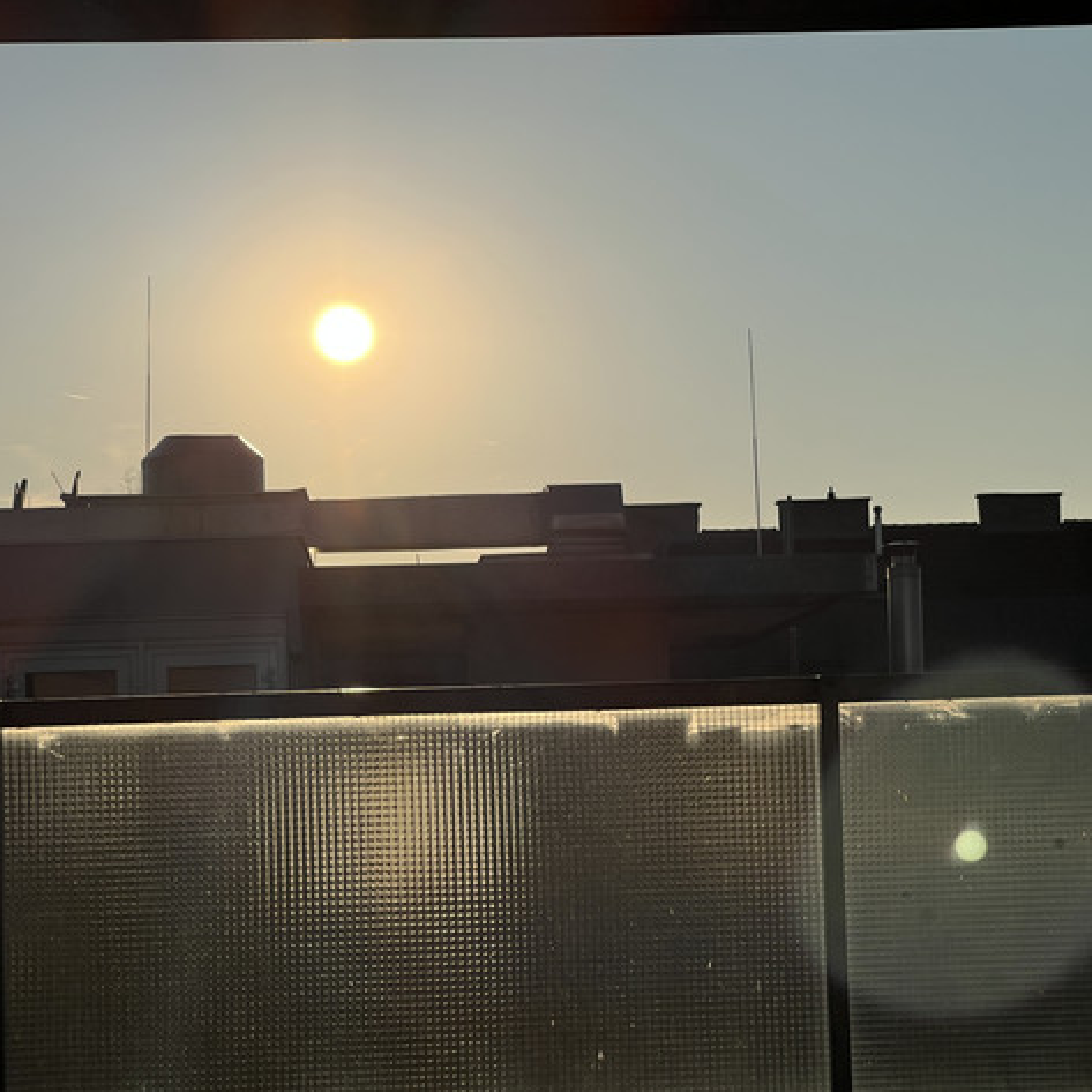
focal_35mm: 92
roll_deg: +1.9
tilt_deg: +3.0
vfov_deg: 18.9
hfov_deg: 18.9
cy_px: 549
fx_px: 3284
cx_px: 674
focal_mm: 9
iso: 25
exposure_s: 1/5236
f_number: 2.8
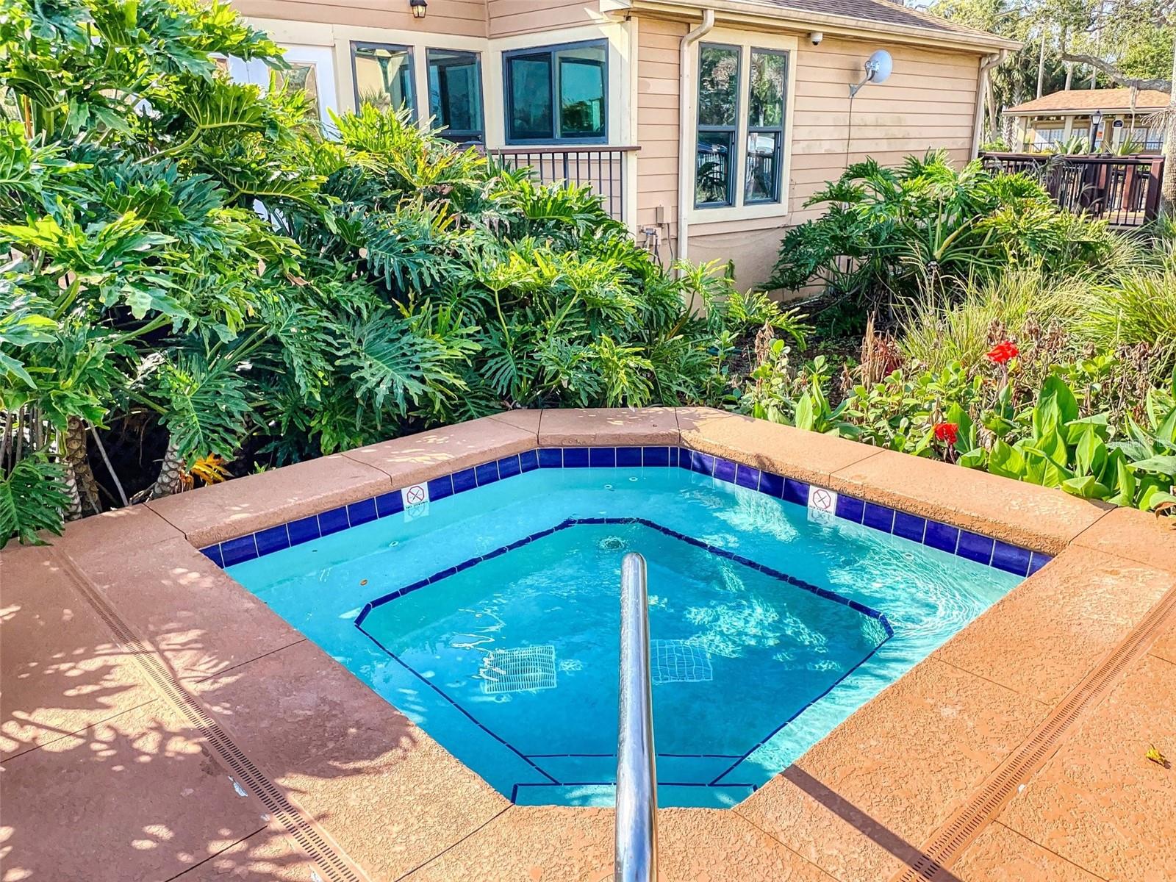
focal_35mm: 26
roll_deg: +0.0
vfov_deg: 53.1
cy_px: 441
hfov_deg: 67.3
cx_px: 588
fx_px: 883
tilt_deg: -17.4
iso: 50
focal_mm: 4.2
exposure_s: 1/1595
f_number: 1.6
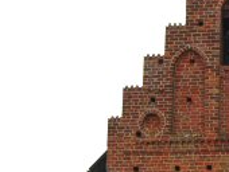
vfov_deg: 16.4
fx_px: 596
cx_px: 262
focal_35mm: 90
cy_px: 132
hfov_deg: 20.6
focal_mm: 7.5
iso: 50
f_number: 3.8
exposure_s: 1/203
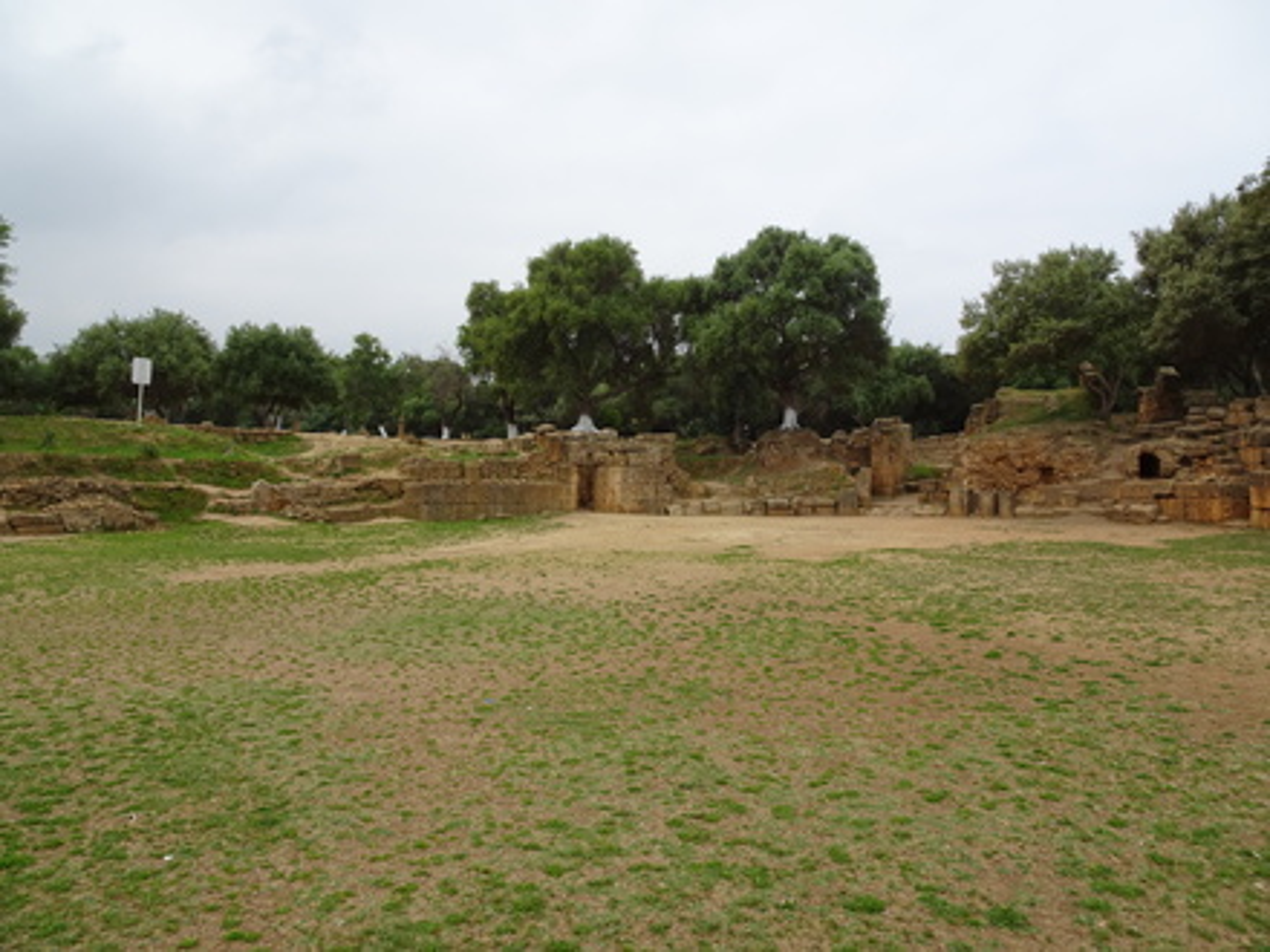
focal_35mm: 24
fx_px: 881
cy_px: 476
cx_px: 635
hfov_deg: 71.6
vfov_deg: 56.8
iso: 80
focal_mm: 4.1
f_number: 3.5
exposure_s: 1/640
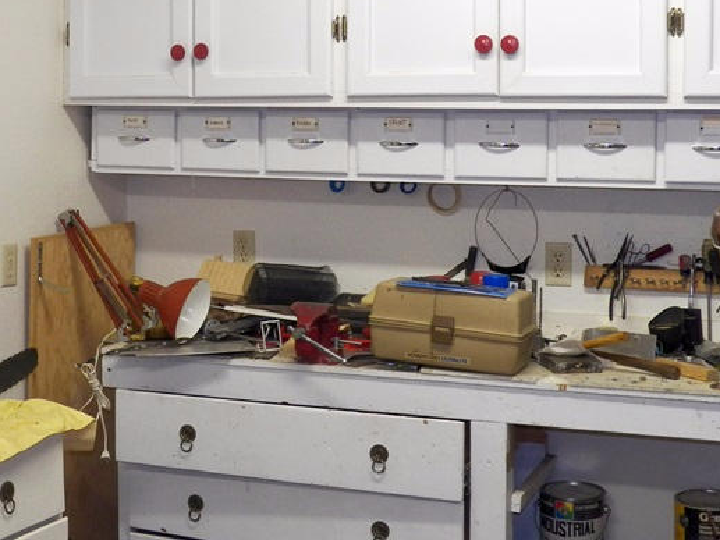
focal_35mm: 60
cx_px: 194
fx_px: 1248
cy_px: 160
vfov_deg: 24.3
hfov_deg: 31.7
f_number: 2.8
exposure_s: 1/50
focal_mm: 5.5
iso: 125
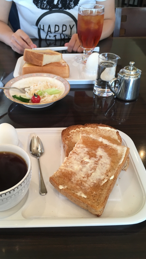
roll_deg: +1.2
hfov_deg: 36.6
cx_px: 58
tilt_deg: -38.9
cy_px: 130
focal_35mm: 32
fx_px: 220
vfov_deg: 61.0
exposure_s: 1/30
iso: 40
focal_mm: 4.15
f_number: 2.2
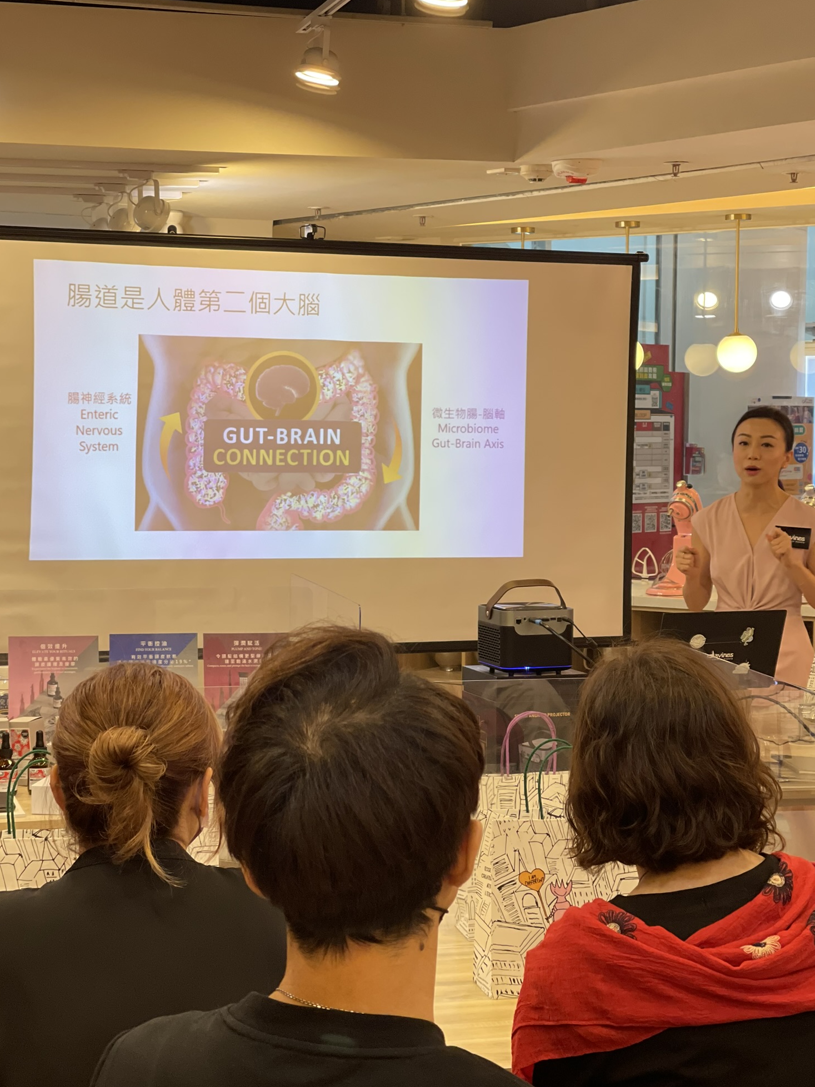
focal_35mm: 67
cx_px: 406
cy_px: 526
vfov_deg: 29.0
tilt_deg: -2.2
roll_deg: -0.3
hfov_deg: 21.9
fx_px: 2103
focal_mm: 7.5
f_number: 2.2
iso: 160
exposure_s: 1/100
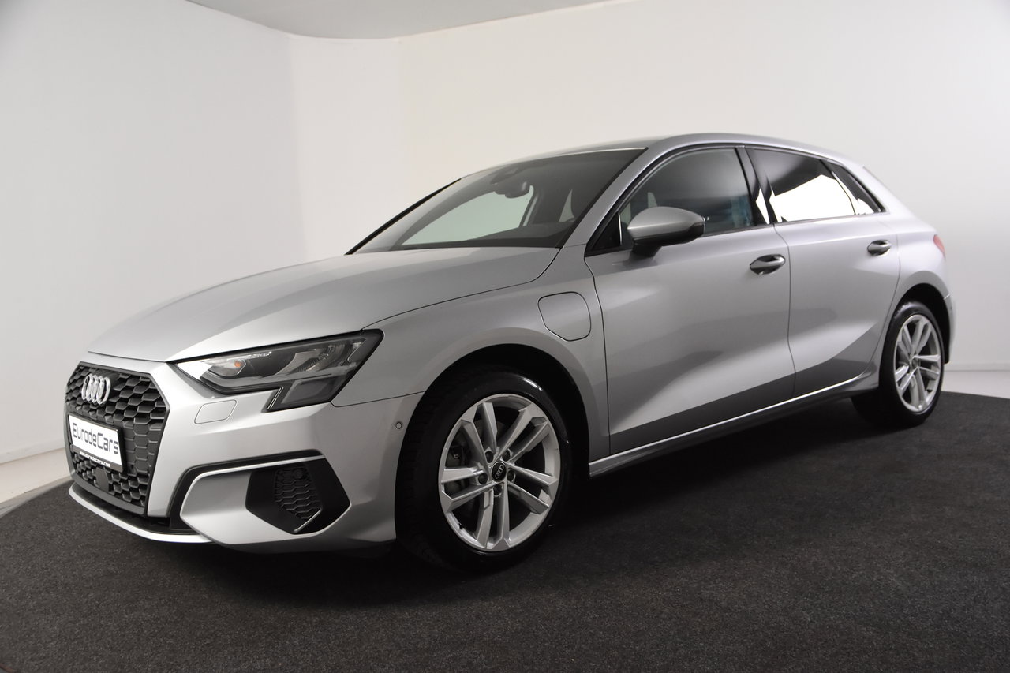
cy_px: 336
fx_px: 926
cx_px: 505
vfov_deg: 40.0
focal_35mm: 33
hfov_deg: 57.2
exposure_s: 1/100
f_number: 5
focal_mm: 22
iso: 1600
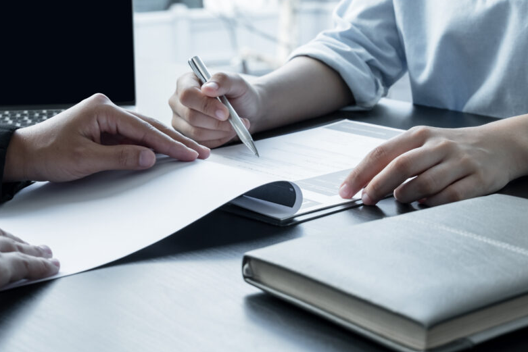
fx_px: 1115
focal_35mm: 76
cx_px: 208
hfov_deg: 26.6
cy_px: 146
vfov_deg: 17.9
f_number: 5.2
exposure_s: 1/100
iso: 320
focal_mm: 38.5
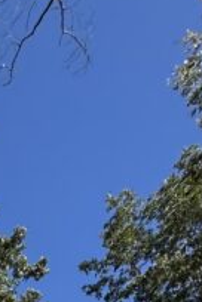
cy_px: 641
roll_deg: +6.1
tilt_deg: +13.9
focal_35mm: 73
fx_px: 614
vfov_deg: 17.3
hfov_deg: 14.0
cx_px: -258
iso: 50
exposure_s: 1/2208
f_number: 2.2
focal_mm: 2.22
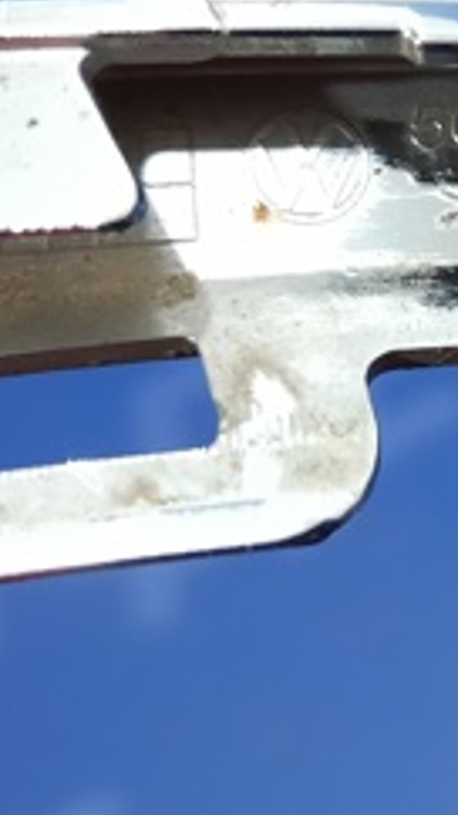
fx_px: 1556
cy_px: 327
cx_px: 778
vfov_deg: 29.3
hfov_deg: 14.9
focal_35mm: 72
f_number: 2
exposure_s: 1/50
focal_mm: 4.6
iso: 320
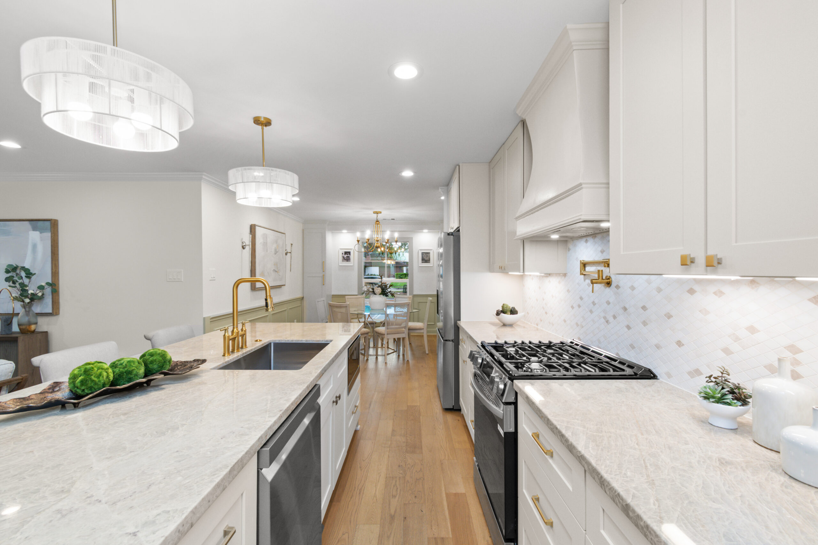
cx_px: 409
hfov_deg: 100.4
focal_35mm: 15
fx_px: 341
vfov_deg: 77.3
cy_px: 272
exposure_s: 1/4
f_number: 11
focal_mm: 10
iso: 320
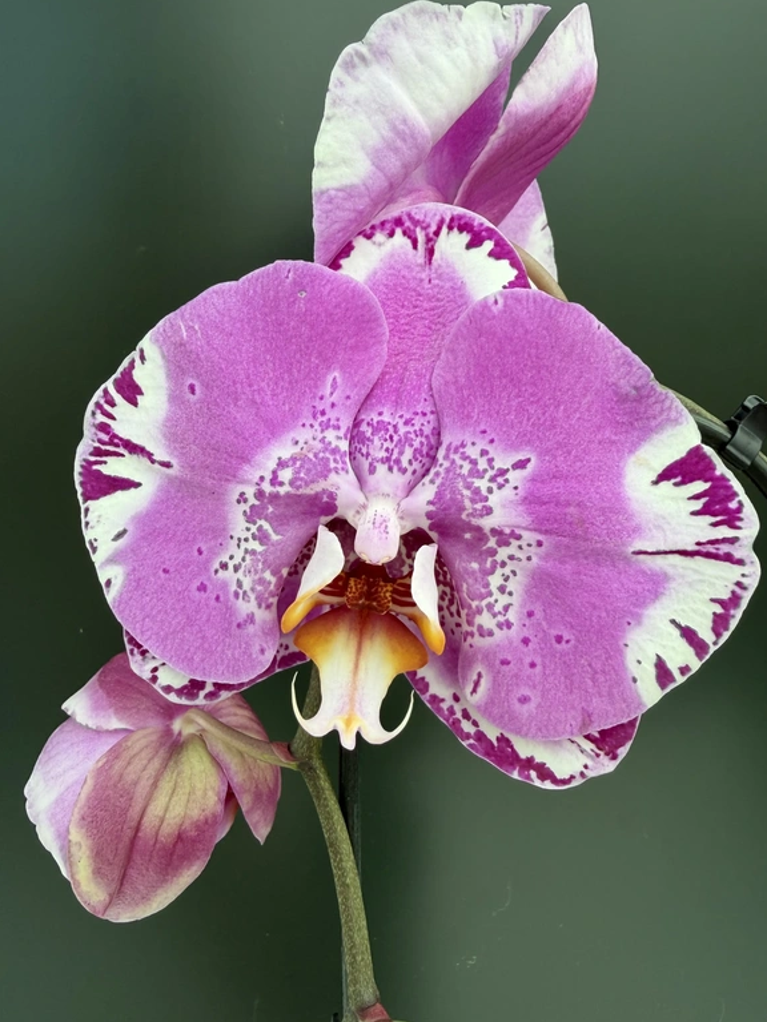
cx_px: 397
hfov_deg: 54.9
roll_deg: -2.4
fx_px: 739
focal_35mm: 25
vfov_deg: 69.4
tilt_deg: -14.5
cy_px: 514
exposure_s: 1/121
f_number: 2.2
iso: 50
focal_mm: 2.22
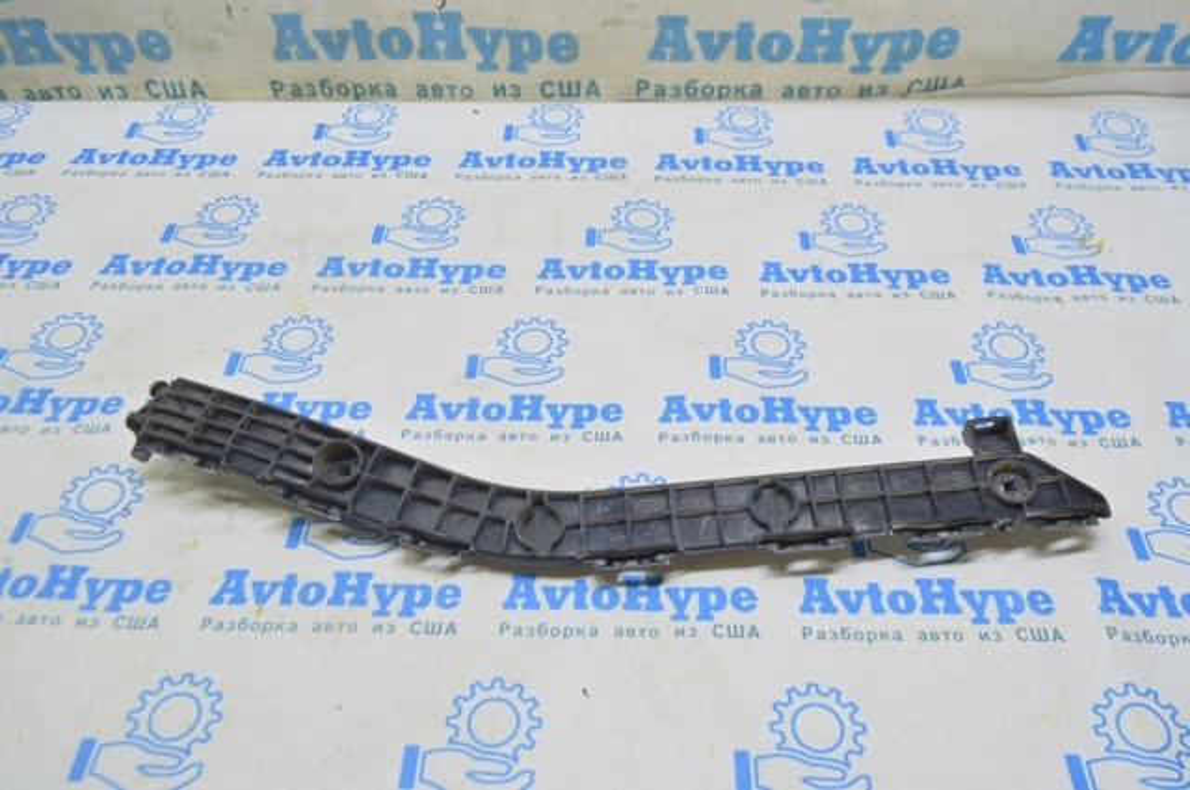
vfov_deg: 43.5
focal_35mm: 30
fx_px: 990
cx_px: 595
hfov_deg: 62.0
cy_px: 395
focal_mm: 20
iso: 400
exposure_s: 1/20
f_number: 5.6
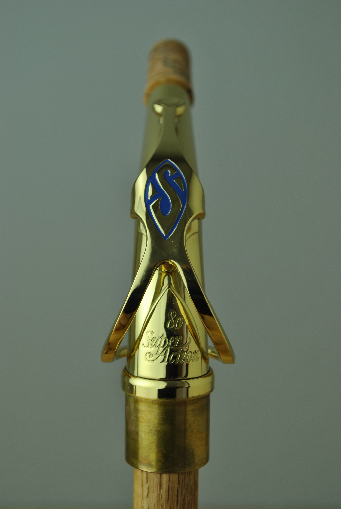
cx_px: 170
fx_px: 1169
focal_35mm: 82
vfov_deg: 24.6
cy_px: 254
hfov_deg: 16.6
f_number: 8
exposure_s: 1/60
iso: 100
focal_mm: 55
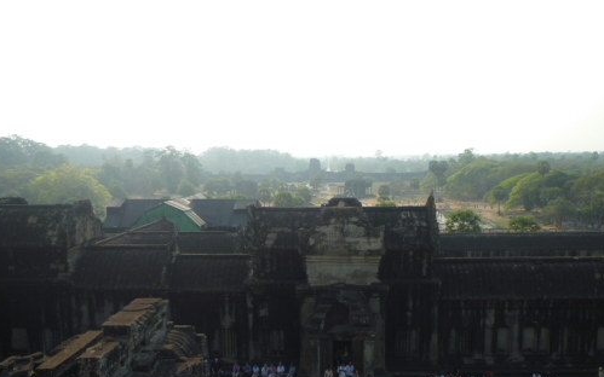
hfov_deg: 56.7
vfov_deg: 37.1
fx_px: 560
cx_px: 317
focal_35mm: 34
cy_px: 236
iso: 80
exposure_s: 1/640
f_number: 2.8
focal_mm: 4.4
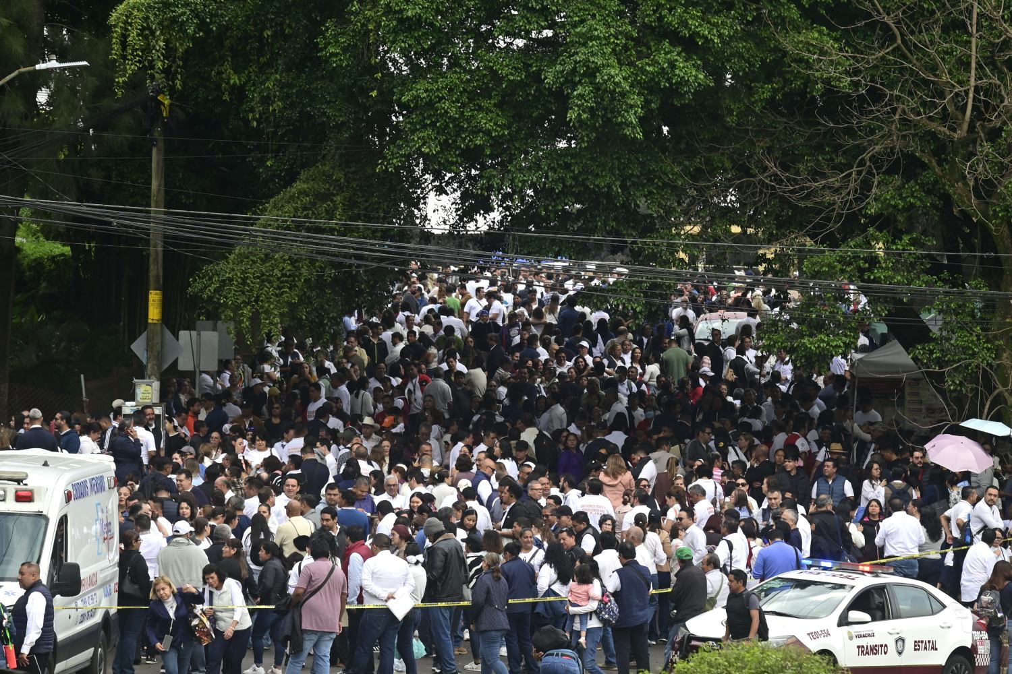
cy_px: 337
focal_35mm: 240
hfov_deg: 8.6
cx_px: 506
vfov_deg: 5.7
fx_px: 6746
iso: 200
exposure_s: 1/125
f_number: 7.1
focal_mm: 160
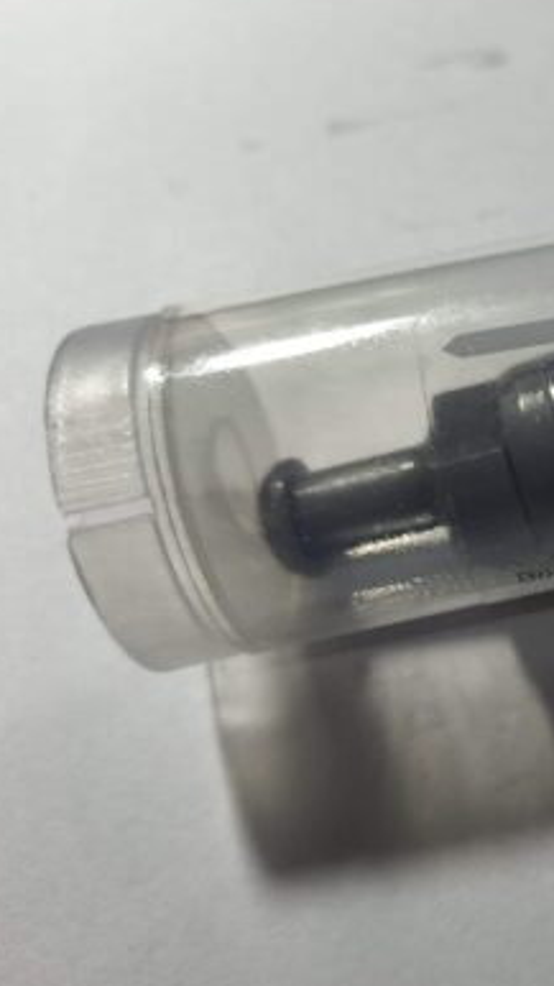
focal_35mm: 44
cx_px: 751
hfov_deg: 23.4
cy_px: 536
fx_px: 1150
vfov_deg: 46.4
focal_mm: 4.81
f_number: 1.8
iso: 118
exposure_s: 1/100
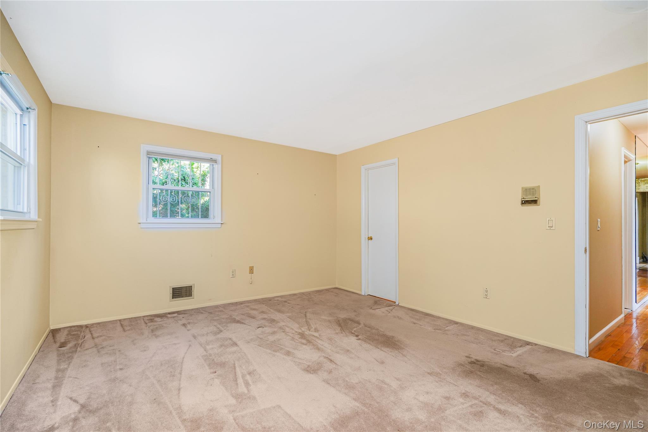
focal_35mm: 16
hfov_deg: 96.7
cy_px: 216
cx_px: 324
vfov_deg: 73.7
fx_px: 288
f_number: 4
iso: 64
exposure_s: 1/13
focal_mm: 16
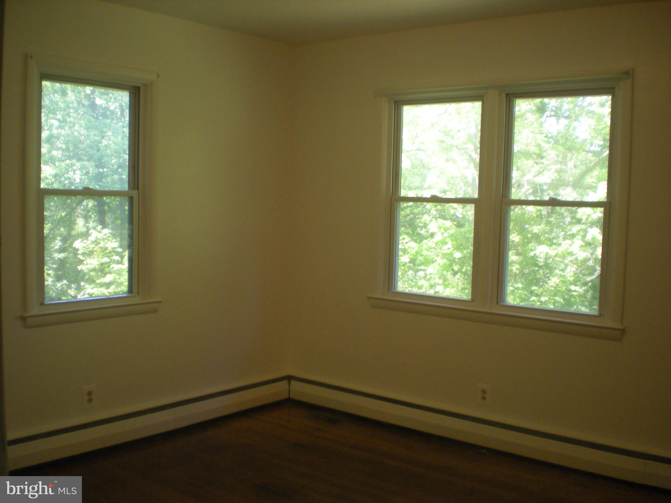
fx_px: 737
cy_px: 252
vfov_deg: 37.7
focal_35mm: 38
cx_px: 336
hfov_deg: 49.0
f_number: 3.1
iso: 143
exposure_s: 1/58.3
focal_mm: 6.3
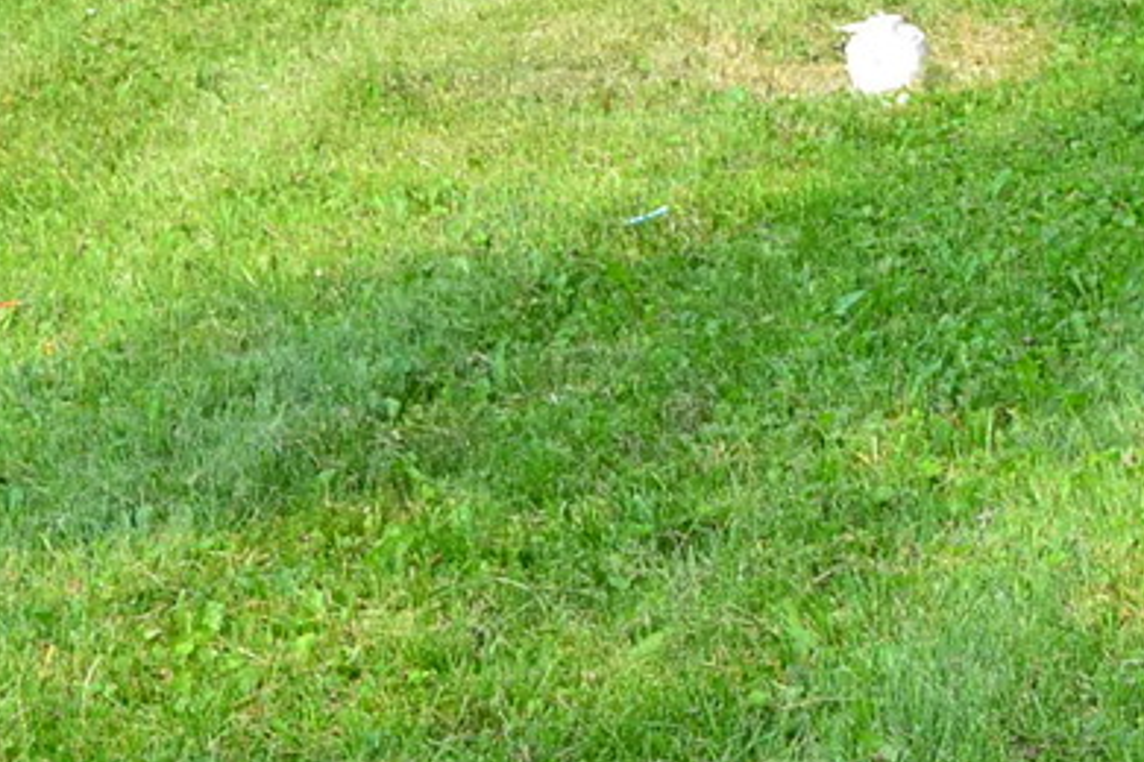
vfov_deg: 8.4
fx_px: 5148
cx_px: 1235
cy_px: 724
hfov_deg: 12.5
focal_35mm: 162
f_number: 9
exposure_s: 1/125
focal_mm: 26
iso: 400
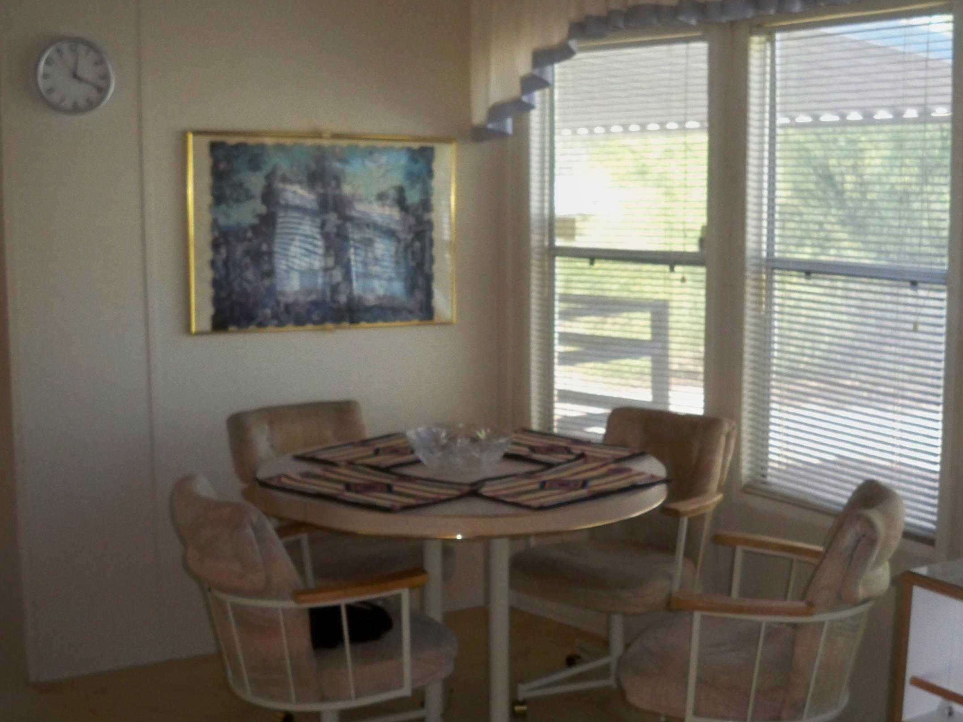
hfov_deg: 38.8
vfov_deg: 29.6
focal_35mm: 49
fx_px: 1363
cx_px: 551
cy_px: 401
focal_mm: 6.3
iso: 250
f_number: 3.1
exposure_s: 1/60
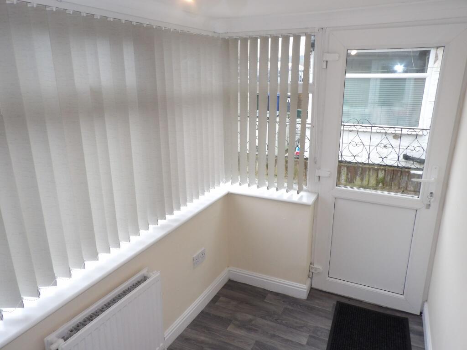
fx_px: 324
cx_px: 234
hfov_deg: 71.6
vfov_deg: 56.8
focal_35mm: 24
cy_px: 175
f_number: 4.6
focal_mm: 4.3
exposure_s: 1/60
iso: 170
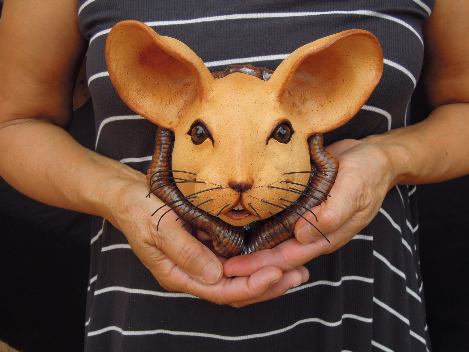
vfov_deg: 32.2
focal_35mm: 45
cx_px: 234
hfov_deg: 42.1
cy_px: 176
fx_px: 610
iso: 160
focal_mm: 8.1
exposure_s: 1/640
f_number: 3.5
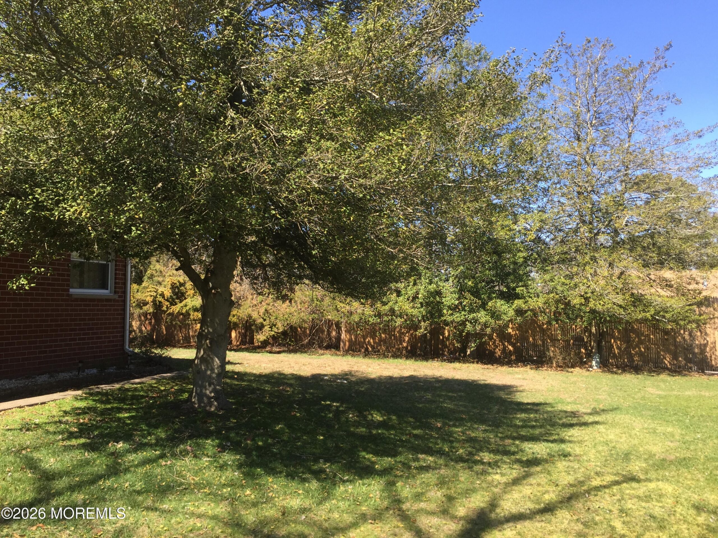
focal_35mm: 29
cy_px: 269
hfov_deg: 61.7
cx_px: 359
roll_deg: -1.9
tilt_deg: +4.4
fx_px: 602
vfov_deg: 48.2
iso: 32
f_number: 2.2
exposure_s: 1/581
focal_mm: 4.15
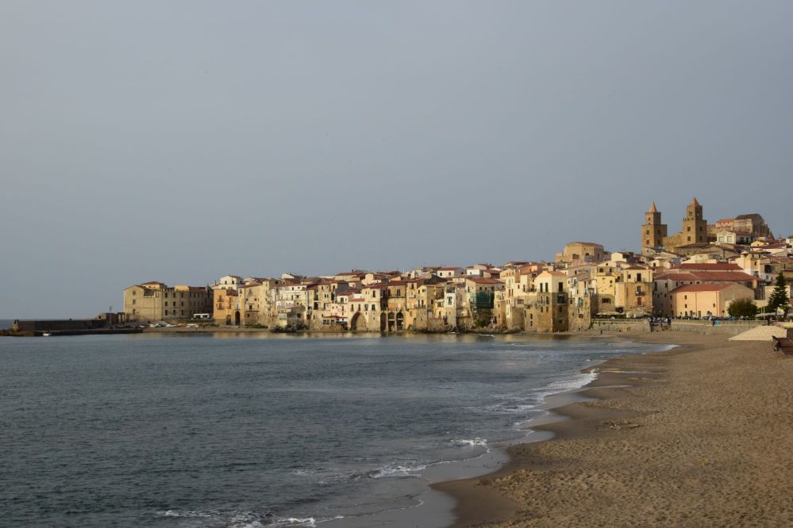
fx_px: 1156
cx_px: 396
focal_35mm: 52
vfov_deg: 25.8
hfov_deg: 37.9
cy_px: 264
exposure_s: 1/400
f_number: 11
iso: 400
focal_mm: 35
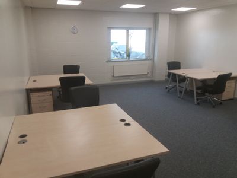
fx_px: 192
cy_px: 89
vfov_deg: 49.7
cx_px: 118
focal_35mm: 28
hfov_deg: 63.4
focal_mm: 3.7
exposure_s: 1/100
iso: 100
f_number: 1.9
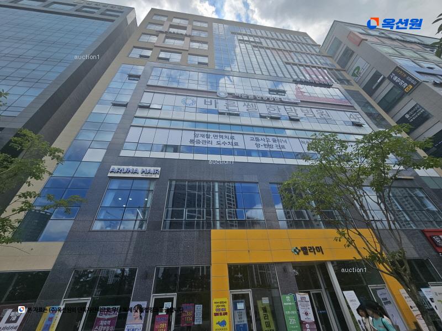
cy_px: 166
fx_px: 166
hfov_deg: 106.2
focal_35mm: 13
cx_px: 221
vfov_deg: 89.9
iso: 50
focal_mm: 2.2
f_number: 2.2
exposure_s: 1/1714
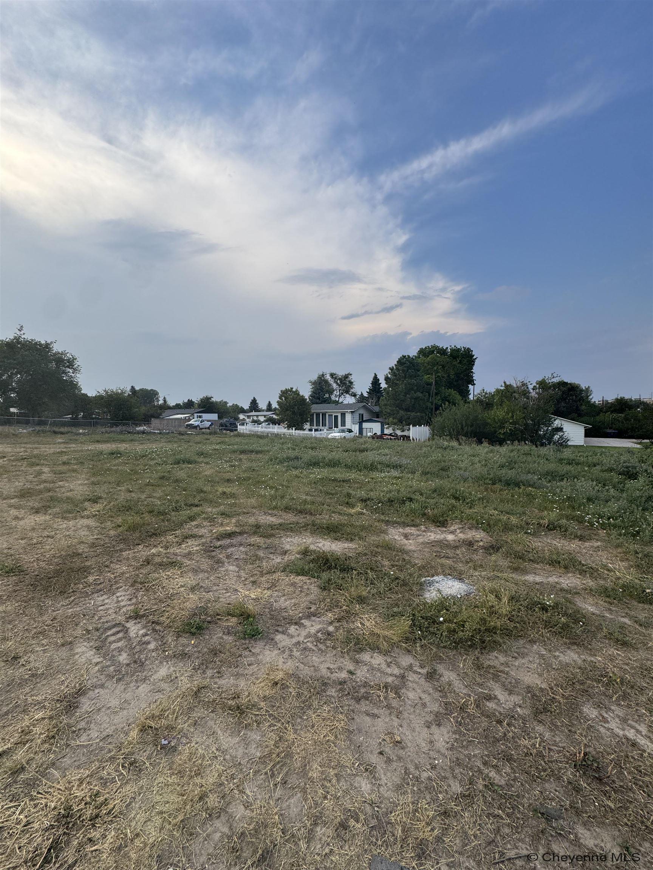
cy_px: 435
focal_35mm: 14
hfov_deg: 85.7
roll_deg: +1.3
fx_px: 352
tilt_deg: -2.1
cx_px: 326
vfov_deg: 102.1
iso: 40
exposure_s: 1/821
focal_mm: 2.22
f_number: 2.2
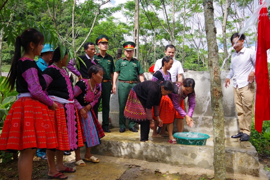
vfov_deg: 42.3
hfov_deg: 60.3
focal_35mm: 31
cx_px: 135
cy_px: 90
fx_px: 233
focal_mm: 21
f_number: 8
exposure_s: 1/100
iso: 200
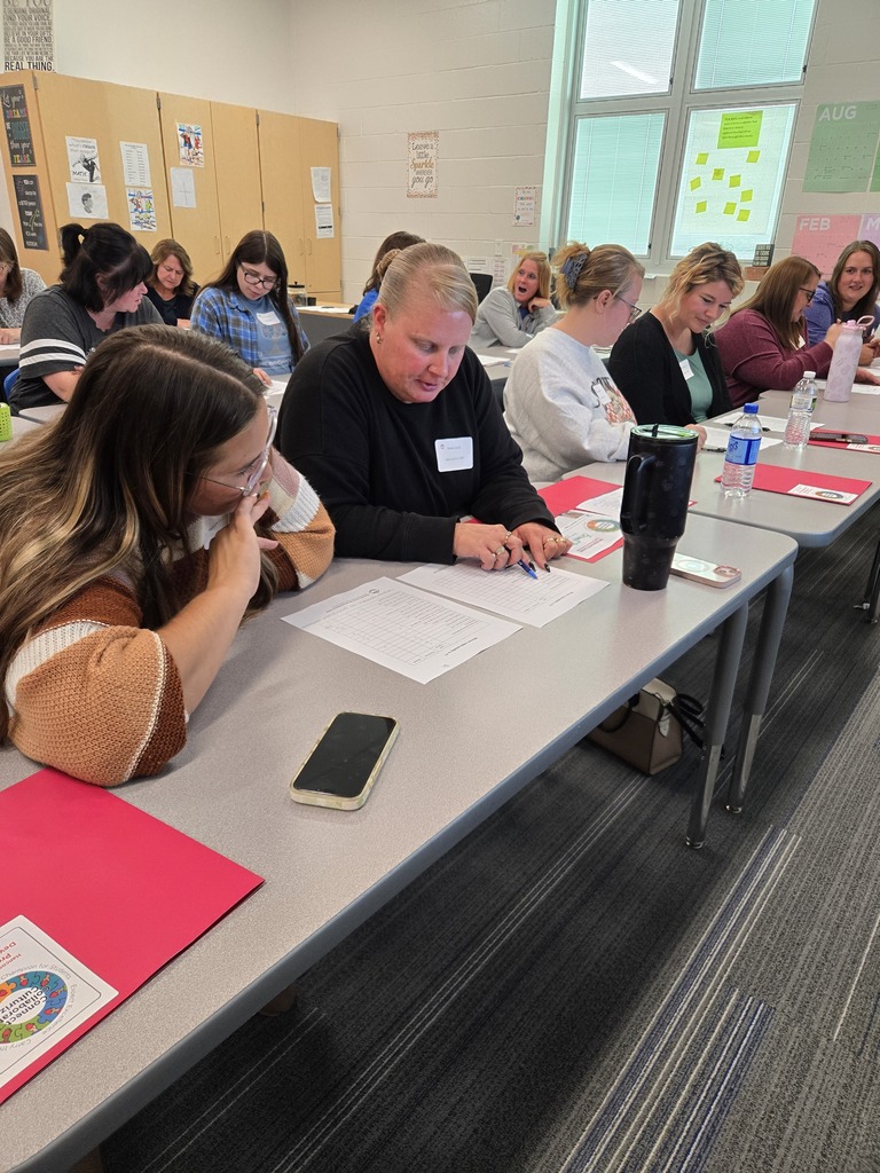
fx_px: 780
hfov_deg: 58.9
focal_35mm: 23
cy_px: 586
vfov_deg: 73.9
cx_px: 440
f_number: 1.8
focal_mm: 5.4
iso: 200
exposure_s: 1/120
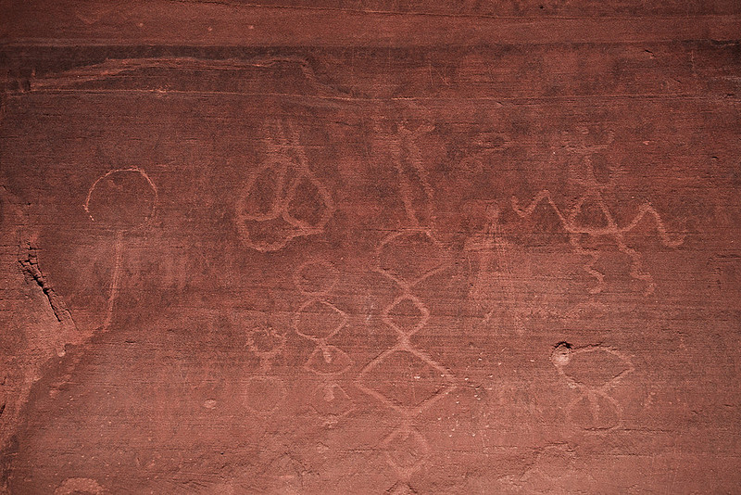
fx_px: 2327
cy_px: 248
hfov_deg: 18.1
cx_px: 370
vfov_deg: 12.1
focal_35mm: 113
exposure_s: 1/3200
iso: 800
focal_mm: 113
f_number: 5.6
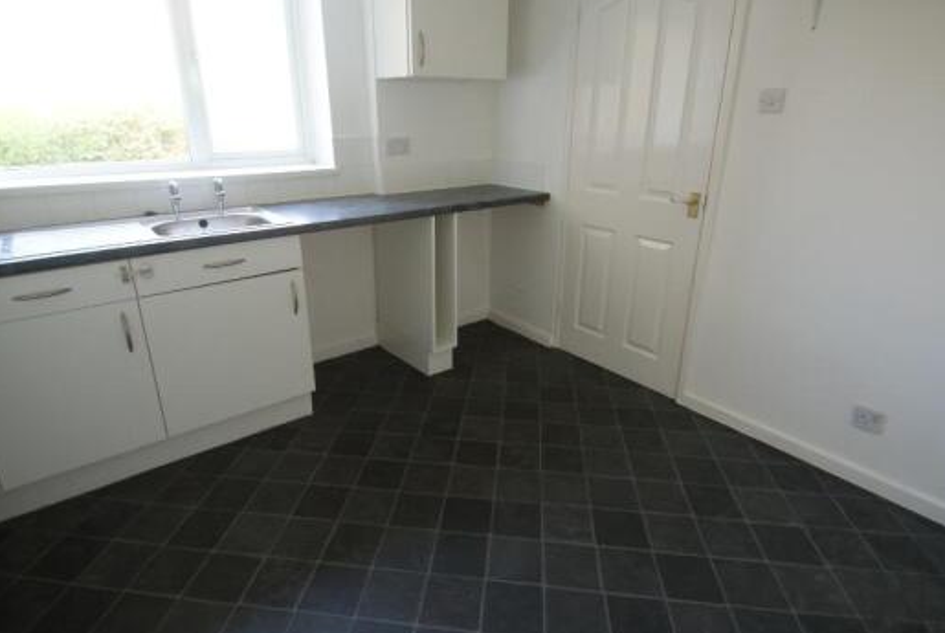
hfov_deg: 86.8
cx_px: 473
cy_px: 313
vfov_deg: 64.7
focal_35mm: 19
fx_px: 499
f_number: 3.5
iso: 320
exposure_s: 1/30
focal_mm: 10
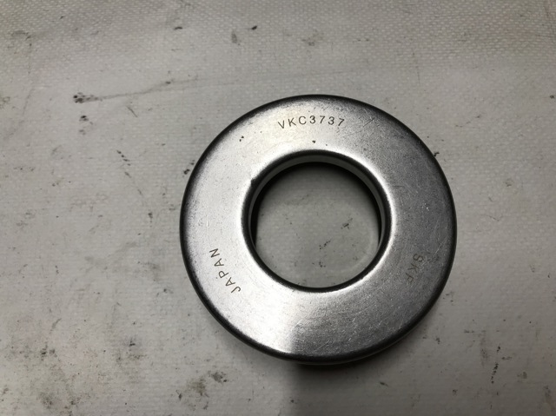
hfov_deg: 63.5
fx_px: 449
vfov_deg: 49.7
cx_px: 278
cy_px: 208
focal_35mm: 28
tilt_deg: -75.8
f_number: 1.8
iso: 32
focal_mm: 3.99
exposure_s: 1/100
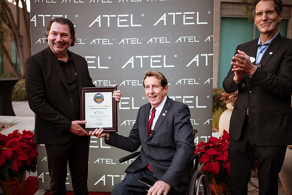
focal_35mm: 35
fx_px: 284
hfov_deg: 54.4
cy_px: 98
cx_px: 146
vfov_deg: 37.9
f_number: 1.8
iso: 200
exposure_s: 1/400
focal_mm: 35
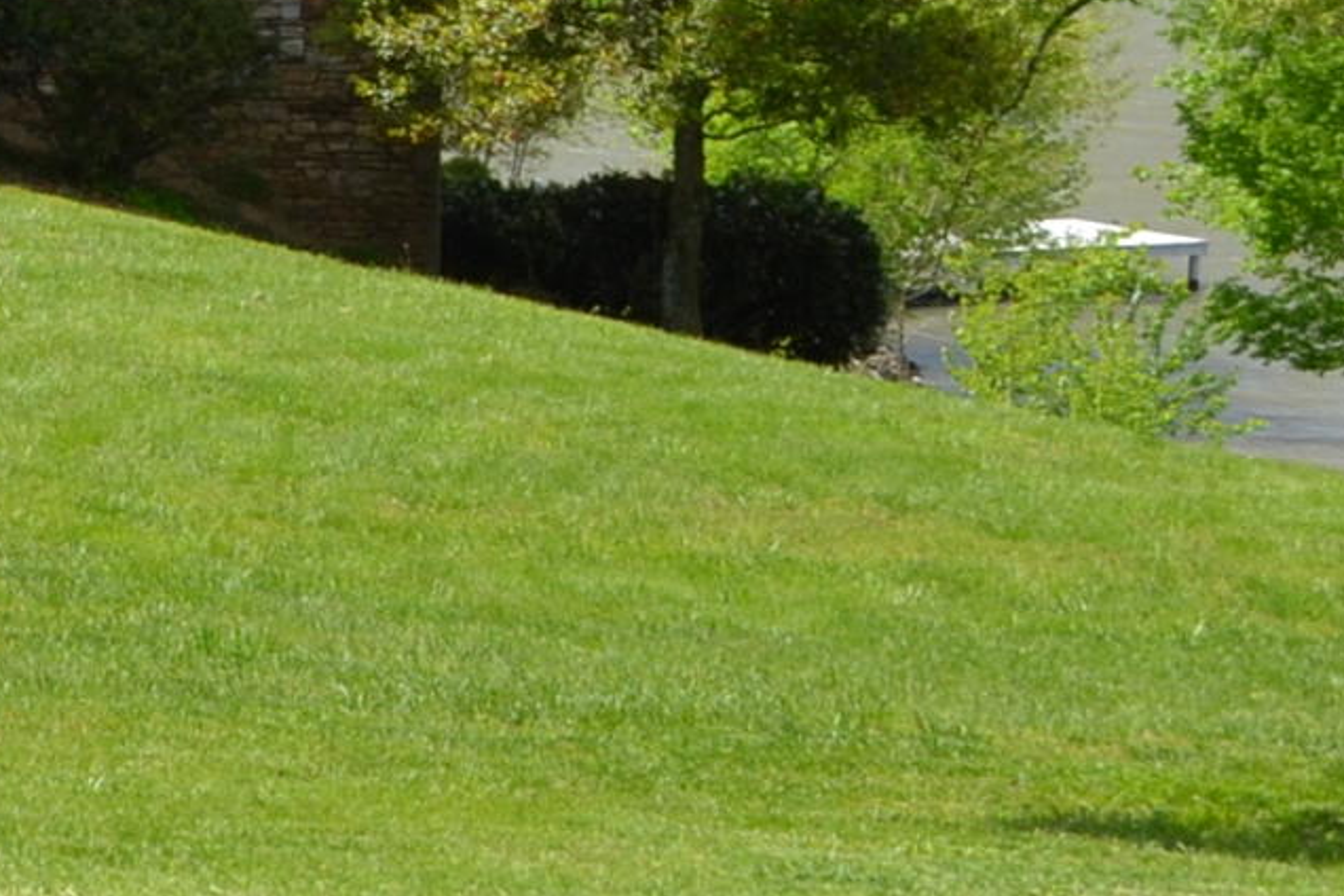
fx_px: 6869
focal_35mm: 184
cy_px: -404
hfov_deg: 10.2
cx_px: -1458
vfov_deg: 7.4
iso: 100
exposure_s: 1/250
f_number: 8
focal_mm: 26
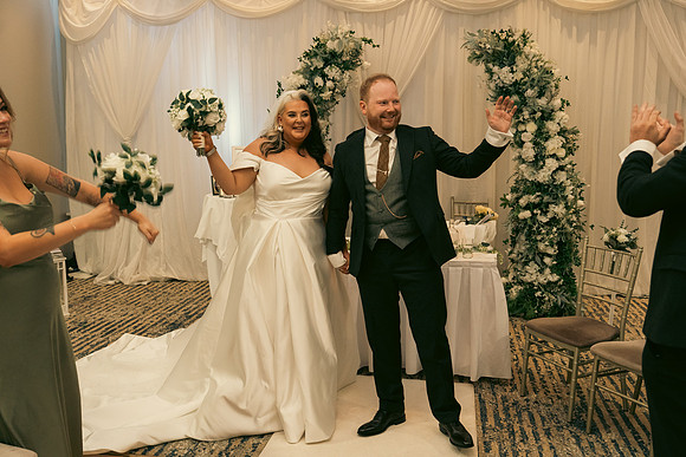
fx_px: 610
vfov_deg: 41.1
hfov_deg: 58.7
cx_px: 343
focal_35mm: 32
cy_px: 228
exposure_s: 1/160
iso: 2500
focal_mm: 32
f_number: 3.5
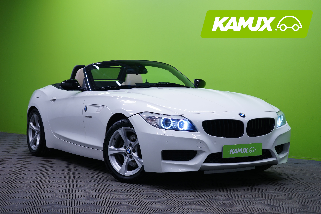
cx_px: 160
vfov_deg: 19.5
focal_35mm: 70
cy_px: 107
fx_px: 624
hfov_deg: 28.8
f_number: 5.6
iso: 400
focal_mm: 70
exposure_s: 1/15
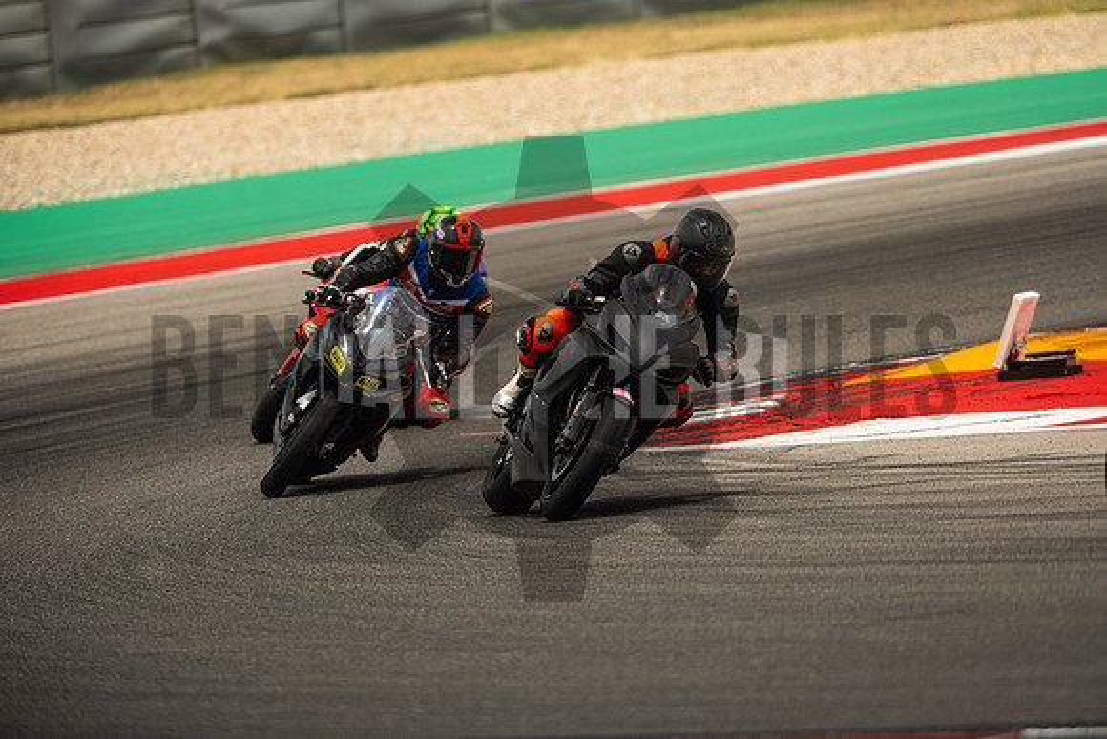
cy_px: 370
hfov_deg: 4.9
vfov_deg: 3.3
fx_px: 12917
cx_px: 554
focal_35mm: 420
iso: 250
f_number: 2.8
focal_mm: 280
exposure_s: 1/2000
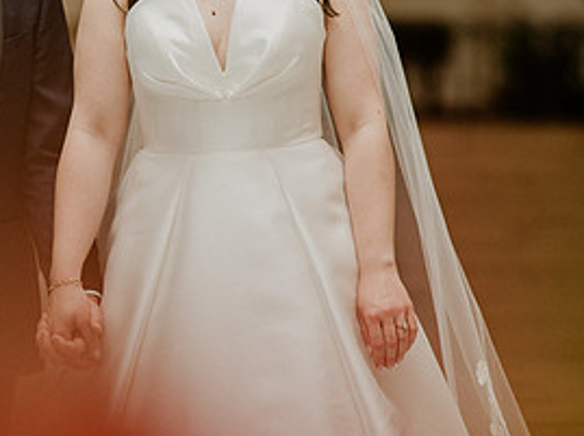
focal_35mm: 220
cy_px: 35
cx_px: 182
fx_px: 3707
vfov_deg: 6.7
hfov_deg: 9.0
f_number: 1.4
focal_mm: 105
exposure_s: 1/1600
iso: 800
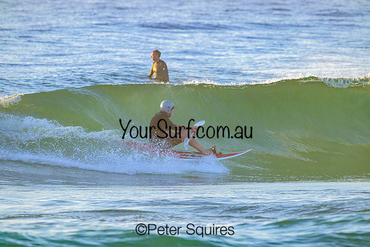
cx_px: 185
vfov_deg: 2.3
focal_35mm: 590
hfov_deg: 3.5
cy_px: 124
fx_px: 6065
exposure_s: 1/2000
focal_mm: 590
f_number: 11
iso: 1800
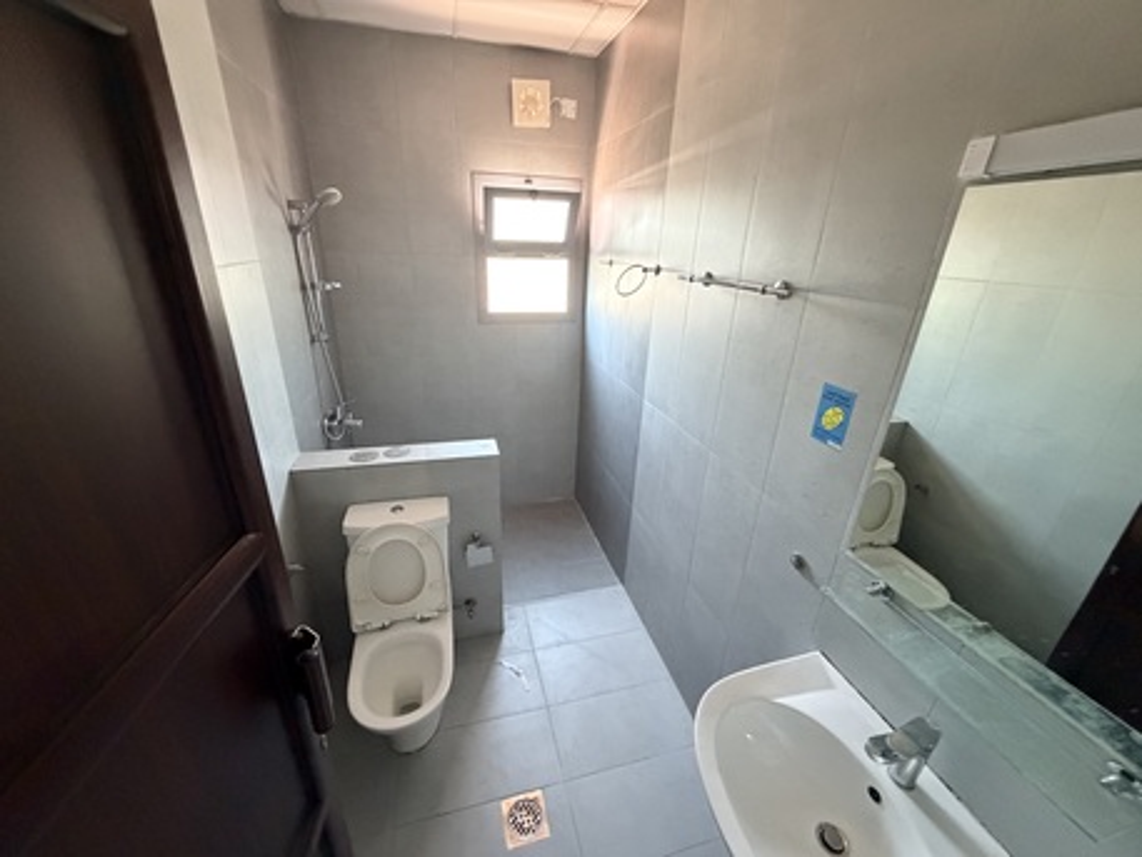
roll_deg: -1.4
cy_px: 428
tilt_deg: -22.2
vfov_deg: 85.7
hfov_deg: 102.0
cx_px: 571
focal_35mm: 14
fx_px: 462
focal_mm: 2.22
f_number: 2.2
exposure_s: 1/60
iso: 1000
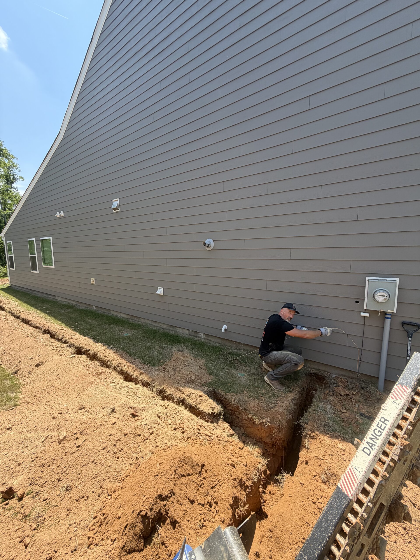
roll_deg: +0.3
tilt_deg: -6.7
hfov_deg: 85.7
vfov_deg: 102.1
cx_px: 210
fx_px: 226
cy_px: 280
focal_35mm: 14
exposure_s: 1/554
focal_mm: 2.22
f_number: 2.2
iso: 40
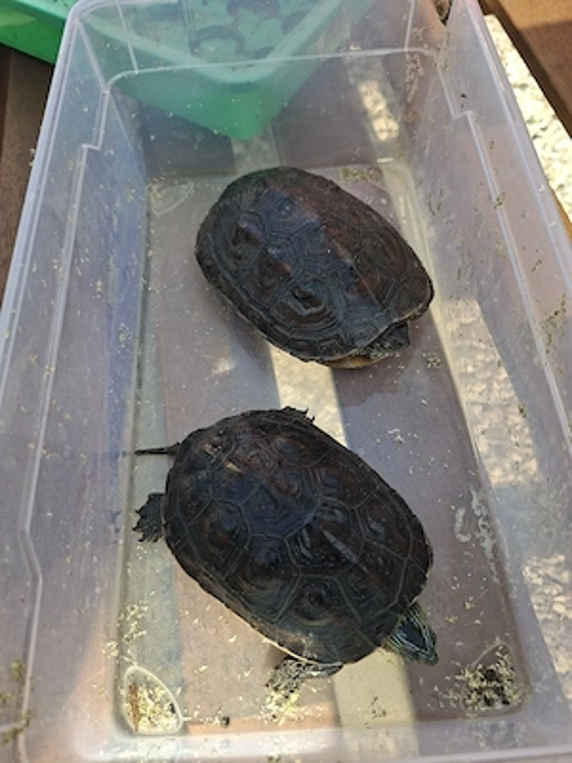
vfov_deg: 73.9
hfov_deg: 58.9
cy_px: 382
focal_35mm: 23
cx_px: 286
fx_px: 507
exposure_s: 1/417
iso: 50
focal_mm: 5.54
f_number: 1.8
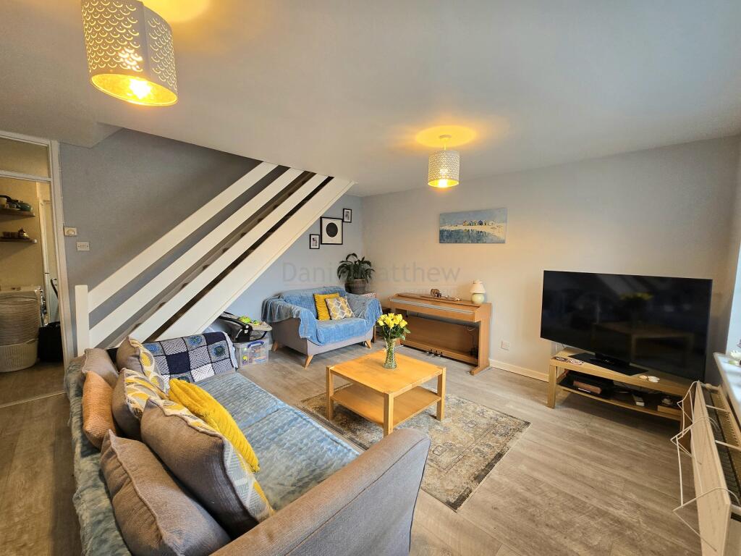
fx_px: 278
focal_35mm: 13
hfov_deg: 106.2
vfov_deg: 89.9
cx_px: 370
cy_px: 278
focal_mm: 2.2
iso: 100
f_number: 2.2
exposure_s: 1/50
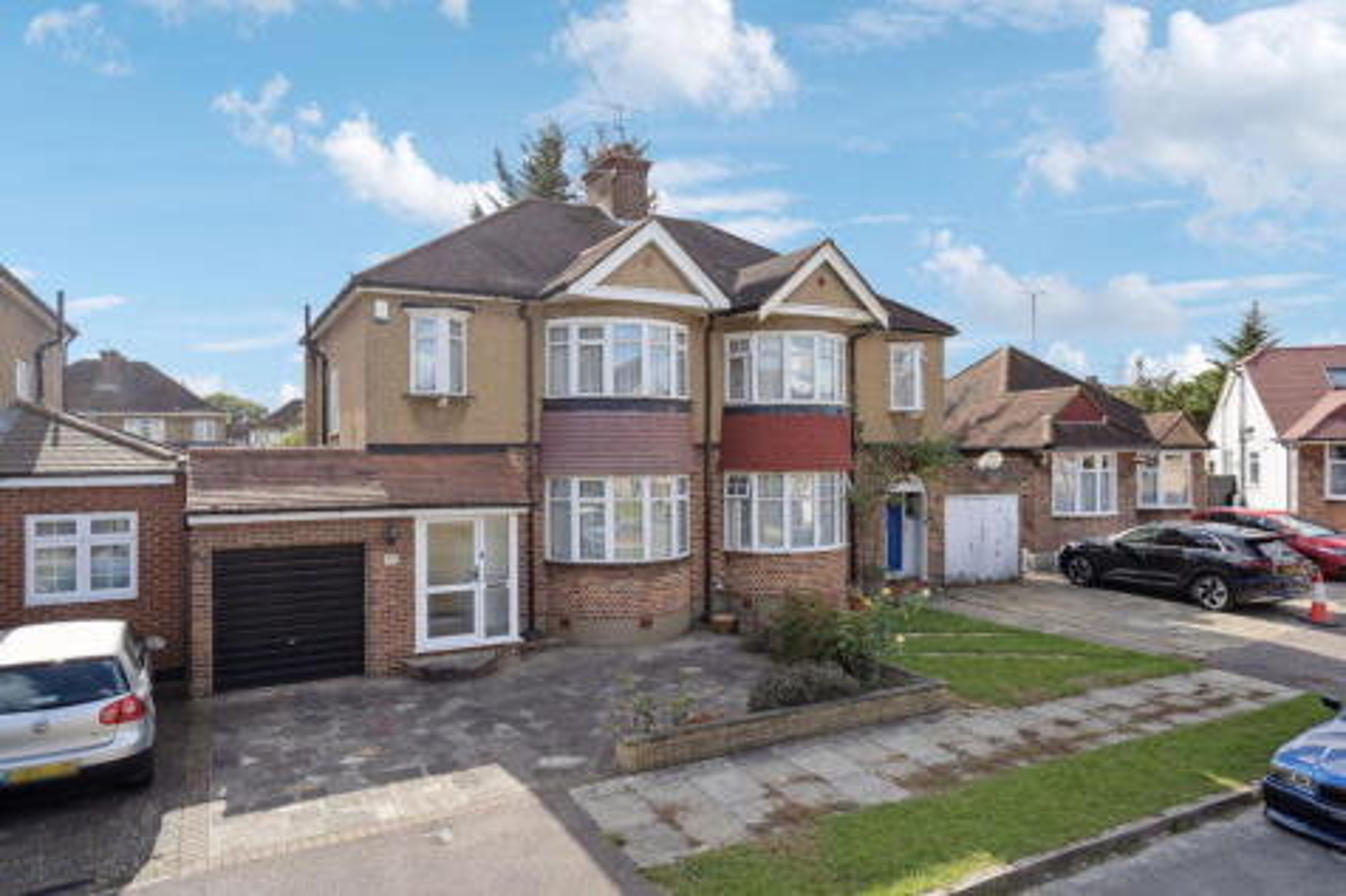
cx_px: 673
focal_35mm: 22
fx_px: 822
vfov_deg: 57.2
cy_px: 448
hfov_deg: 78.6
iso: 320
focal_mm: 22
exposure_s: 1/1000
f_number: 5.6
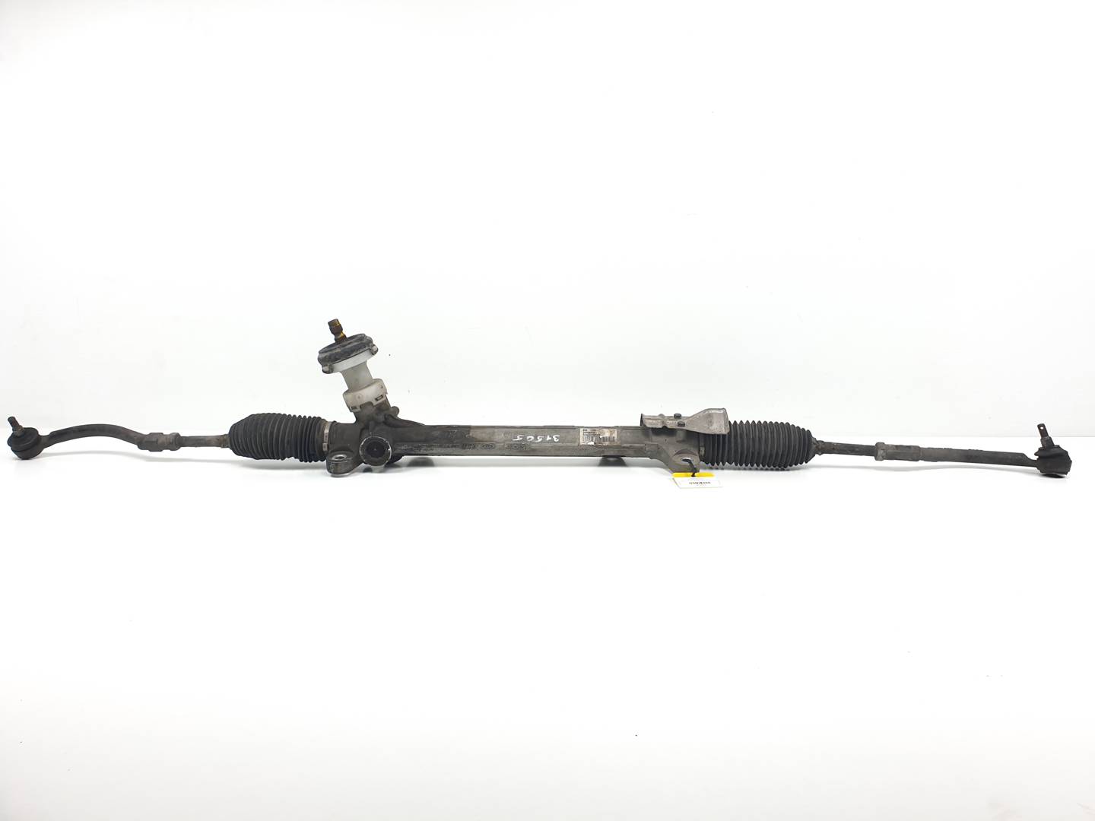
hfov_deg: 67.3
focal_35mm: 26
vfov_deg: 53.1
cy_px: 410
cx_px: 548
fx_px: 822
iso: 50
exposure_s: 1/166
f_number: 2.4
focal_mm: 4.3
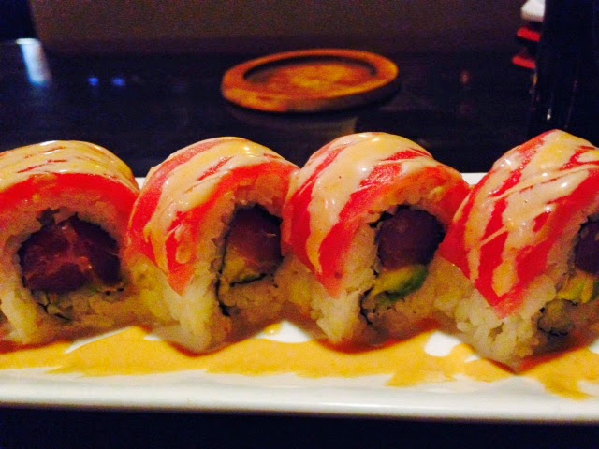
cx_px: 300
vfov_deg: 42.9
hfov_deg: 55.4
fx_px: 571
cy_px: 224
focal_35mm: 33
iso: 800
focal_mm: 4.12
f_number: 2.4
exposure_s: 1/15
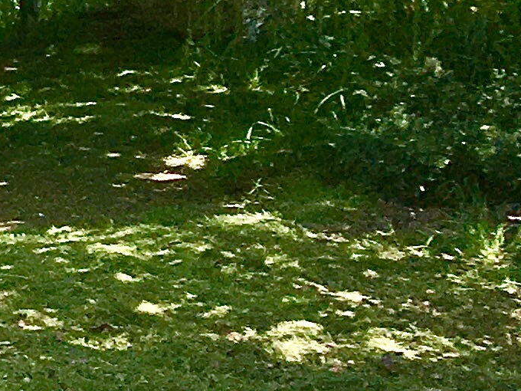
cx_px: -1008
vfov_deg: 8.6
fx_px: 2589
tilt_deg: -2.9
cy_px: 5
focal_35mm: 172
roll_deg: -0.5
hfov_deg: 9.3
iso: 25
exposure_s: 1/519
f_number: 2.2
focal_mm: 4.15
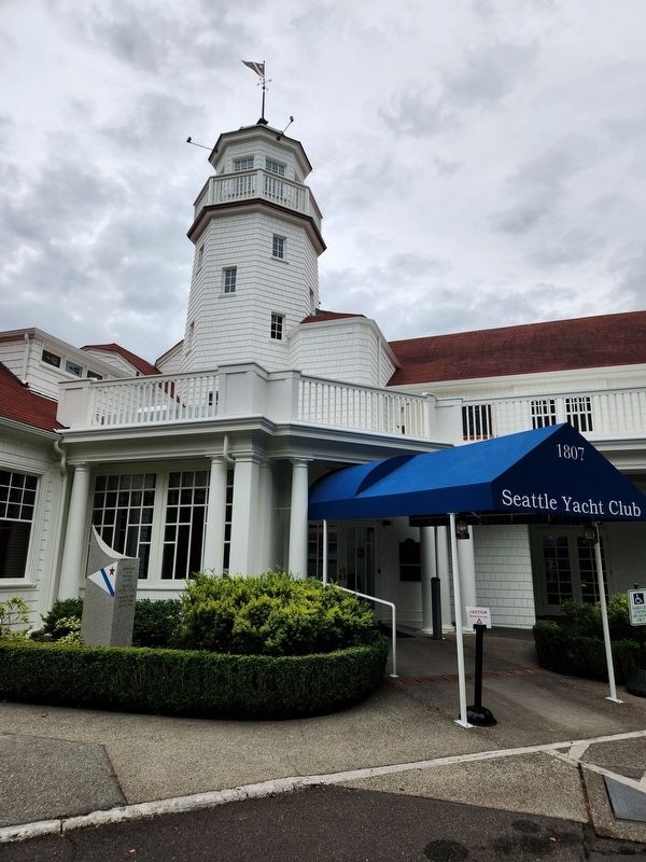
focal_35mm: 23
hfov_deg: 58.9
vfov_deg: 73.9
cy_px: 431
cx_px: 323
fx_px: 572
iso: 20
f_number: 1.8
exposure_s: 1/675
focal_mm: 5.4
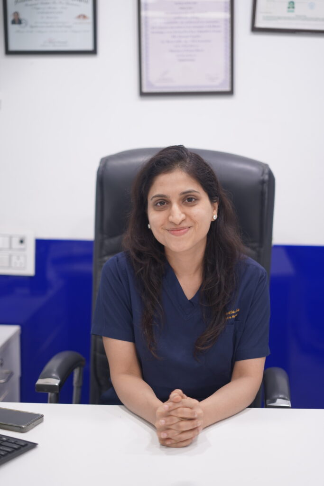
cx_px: 162
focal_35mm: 50
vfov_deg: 39.6
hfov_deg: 27.0
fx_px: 675
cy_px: 243
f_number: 1.8
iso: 320
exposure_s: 1/100
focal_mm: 50
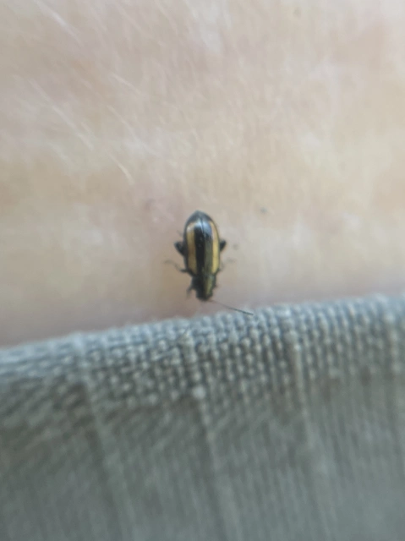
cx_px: 202
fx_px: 406
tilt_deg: -81.9
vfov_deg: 67.3
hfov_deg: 53.0
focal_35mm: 26
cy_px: 270
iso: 40
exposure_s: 1/121
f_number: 1.6
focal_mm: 4.2
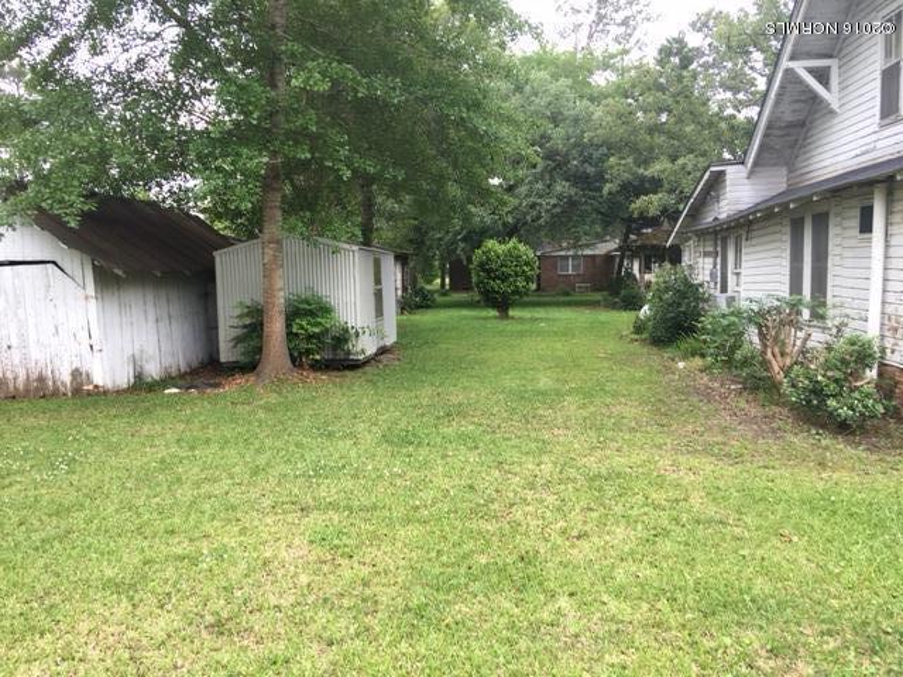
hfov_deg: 61.7
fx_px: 756
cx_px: 452
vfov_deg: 48.2
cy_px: 338
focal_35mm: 29
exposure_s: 1/120
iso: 32
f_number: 2.2
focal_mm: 4.15
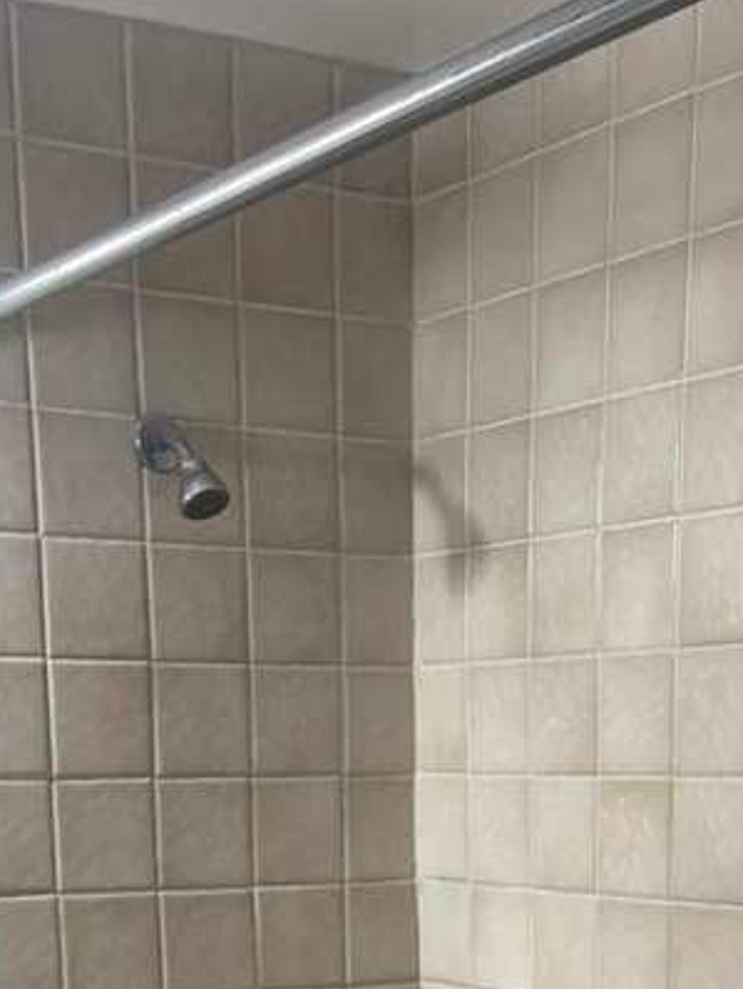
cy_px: 1287
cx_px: 405
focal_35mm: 67
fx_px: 1915
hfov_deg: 21.9
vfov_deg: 25.1
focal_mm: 5.1
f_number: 1.6
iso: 80
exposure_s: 1/120
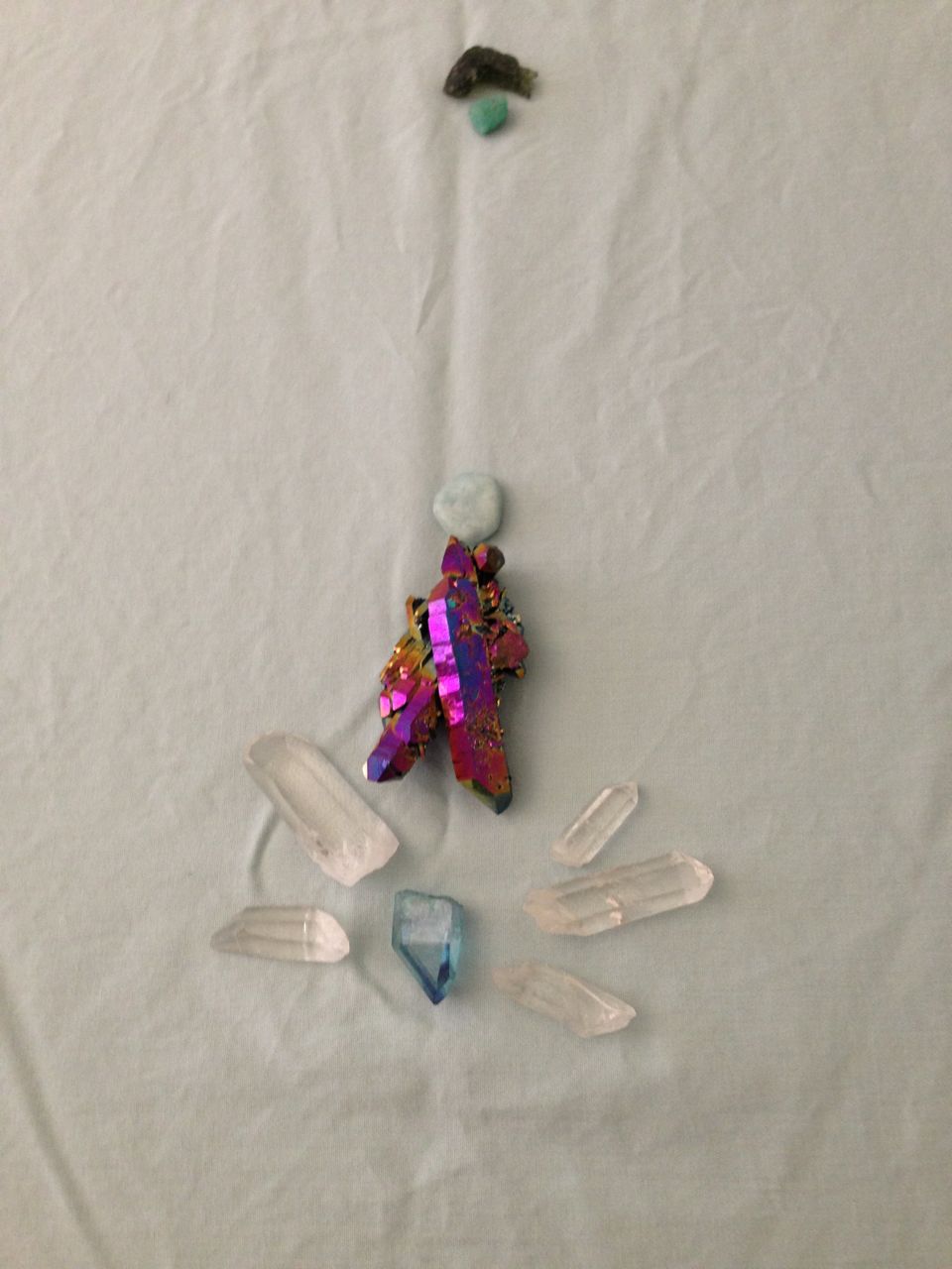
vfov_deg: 55.4
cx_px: 476
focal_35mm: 33
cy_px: 634
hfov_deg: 42.9
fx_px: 1210
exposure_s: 1/20
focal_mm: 4.13
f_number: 2.4
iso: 125
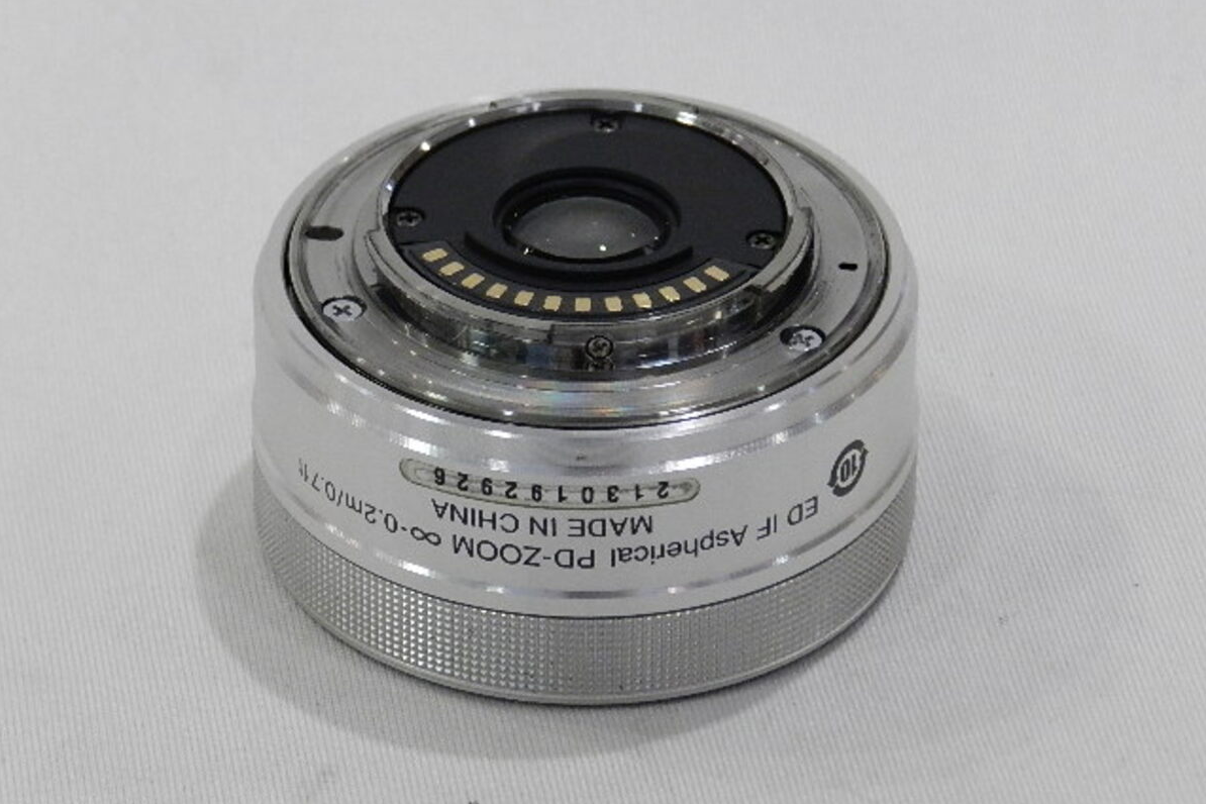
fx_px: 6164
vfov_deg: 7.5
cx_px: 602
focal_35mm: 184
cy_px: 357
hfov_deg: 11.2
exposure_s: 1/80
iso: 800
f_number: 5.4
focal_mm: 31.2
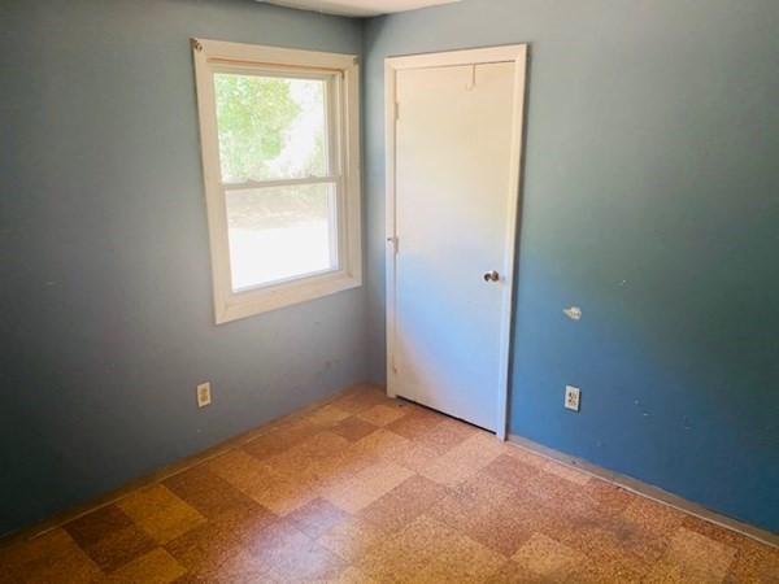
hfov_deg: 67.3
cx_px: 390
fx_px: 585
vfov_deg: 53.1
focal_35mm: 26
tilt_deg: -15.3
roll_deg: +1.5
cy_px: 292
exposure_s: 1/60
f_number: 1.8
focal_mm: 4.25
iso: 160
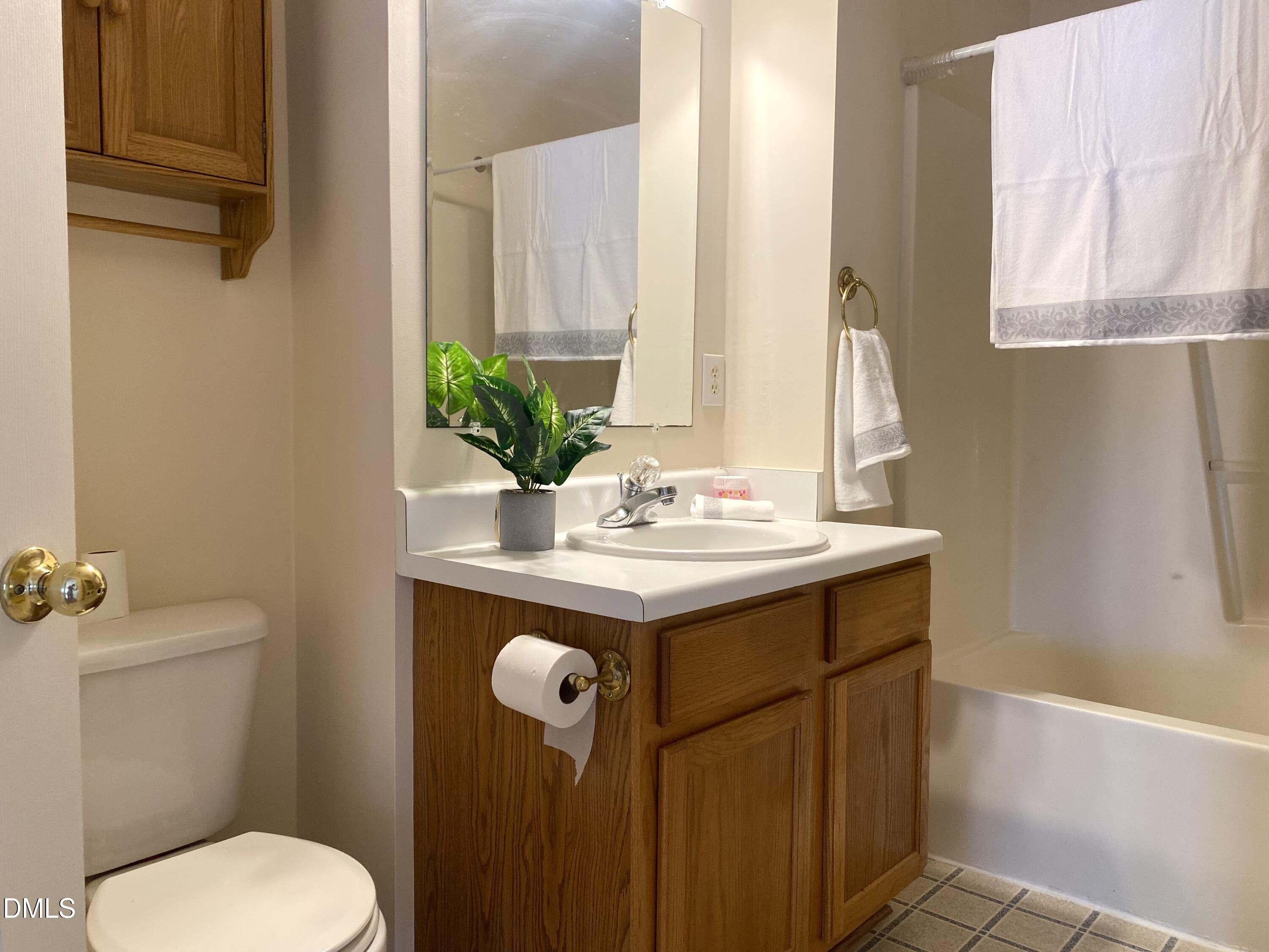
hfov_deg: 67.3
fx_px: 953
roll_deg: -1.5
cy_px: 476
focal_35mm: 26
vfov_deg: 53.1
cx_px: 634
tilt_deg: -5.3
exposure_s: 1/60
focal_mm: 4.25
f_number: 1.8
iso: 100
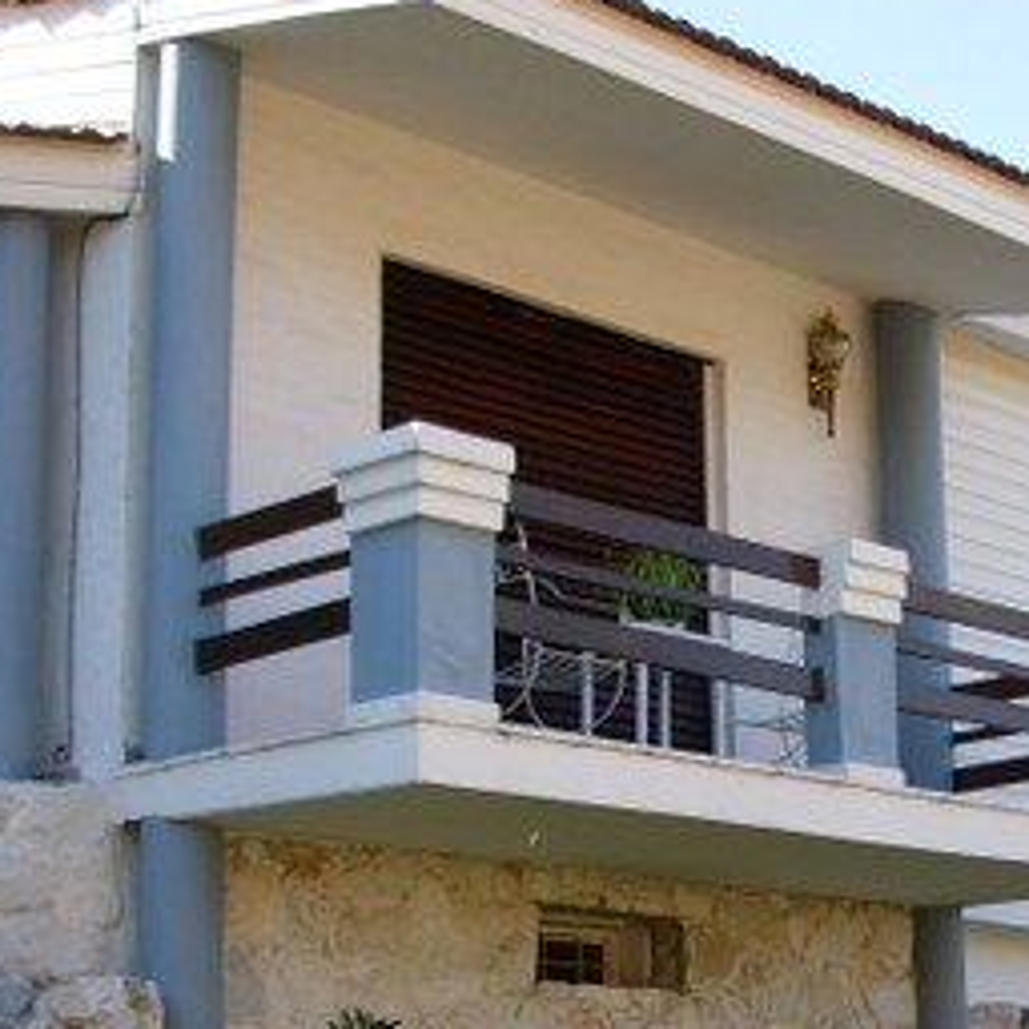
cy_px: 780
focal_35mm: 84
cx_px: 1129
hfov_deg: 19.8
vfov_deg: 20.5
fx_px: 2825
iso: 50
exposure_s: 1/418
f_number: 2.9
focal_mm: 6.3
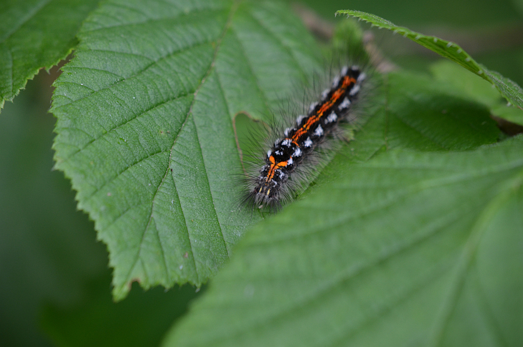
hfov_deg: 10.2
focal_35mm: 202
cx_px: 262
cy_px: 174
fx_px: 2936
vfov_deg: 6.8
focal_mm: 135
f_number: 8
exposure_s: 1/125
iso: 400
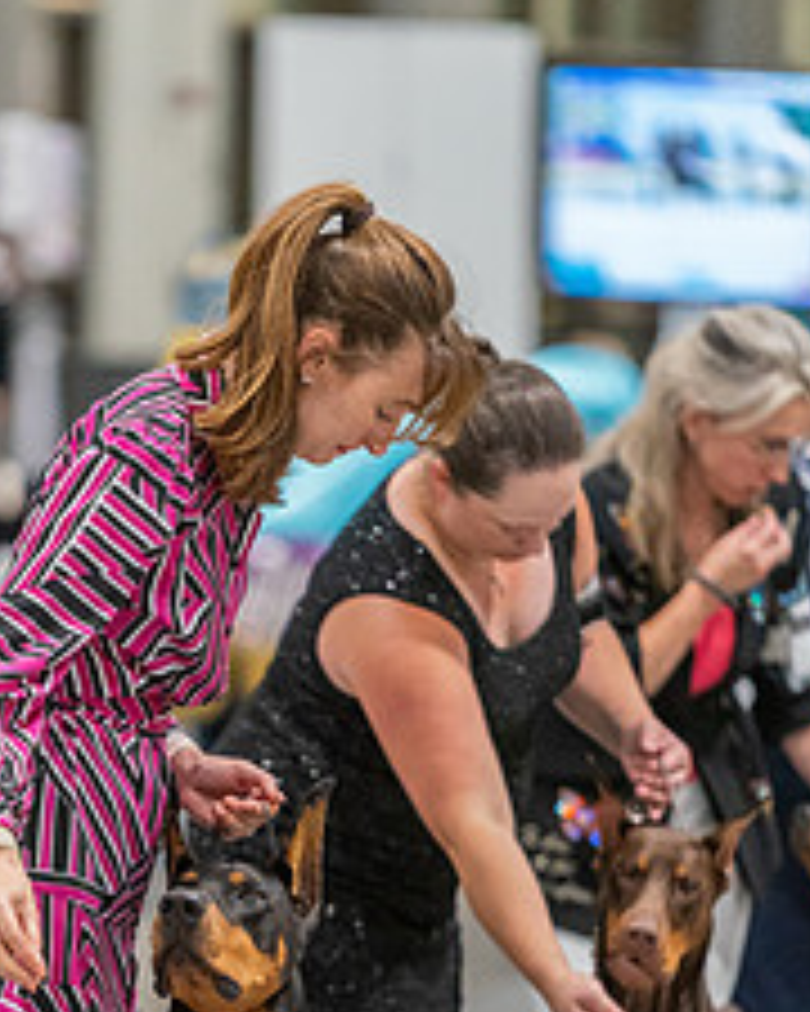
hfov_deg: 4.1
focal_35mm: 376
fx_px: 11267
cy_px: 877
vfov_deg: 5.1
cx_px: 216
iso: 6400
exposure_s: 1/250
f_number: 2.8
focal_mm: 200
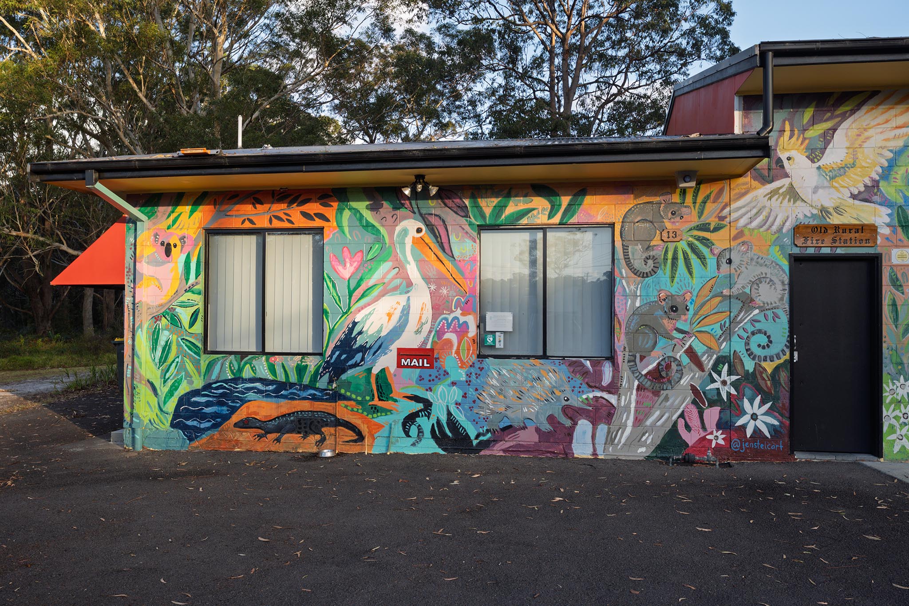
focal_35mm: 30
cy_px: 303
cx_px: 454
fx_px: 757
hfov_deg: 61.9
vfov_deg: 43.6
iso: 100
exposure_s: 1/100
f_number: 5.6
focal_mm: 20
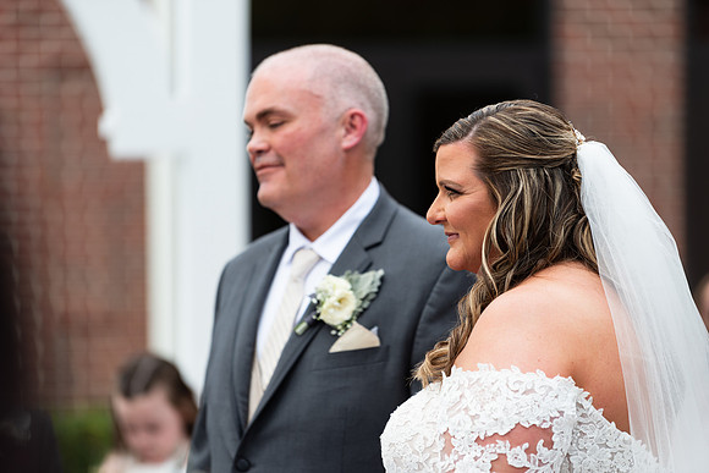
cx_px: 354
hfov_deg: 10.3
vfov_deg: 6.9
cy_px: 236
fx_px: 3940
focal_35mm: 200
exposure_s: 1/640
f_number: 2.8
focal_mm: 200
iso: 64
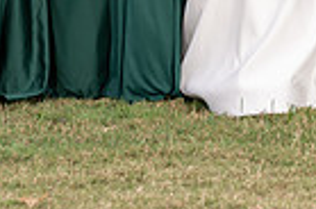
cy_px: -199
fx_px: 5605
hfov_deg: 3.2
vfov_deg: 2.1
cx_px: 352
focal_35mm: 640
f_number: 4
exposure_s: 1/200
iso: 160
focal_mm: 148
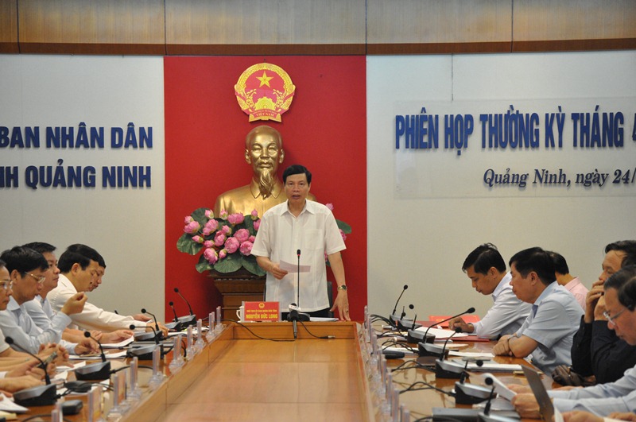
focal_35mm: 105
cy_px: 211
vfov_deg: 13.0
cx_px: 318
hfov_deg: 19.5
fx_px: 1852
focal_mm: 70
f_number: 5.3
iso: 1600
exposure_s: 1/60
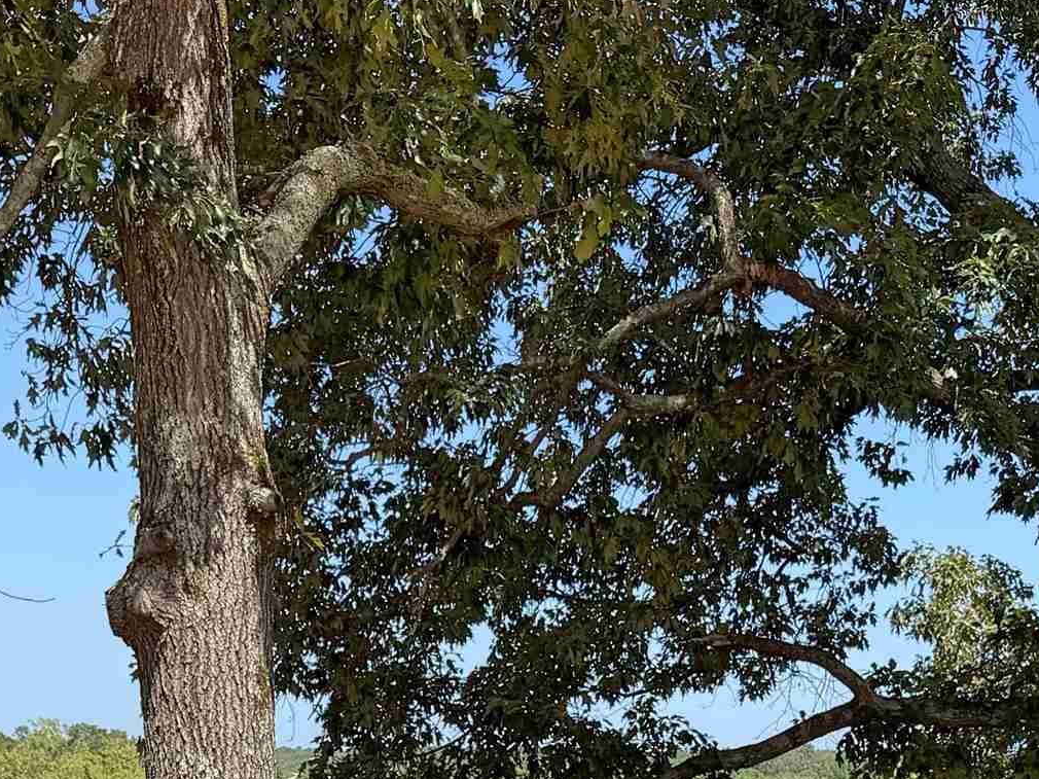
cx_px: 538
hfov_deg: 26.7
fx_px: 2191
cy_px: 1163
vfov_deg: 18.0
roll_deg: -0.8
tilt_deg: -9.4
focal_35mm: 73
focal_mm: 6.76
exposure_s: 1/3584
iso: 80
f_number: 1.78
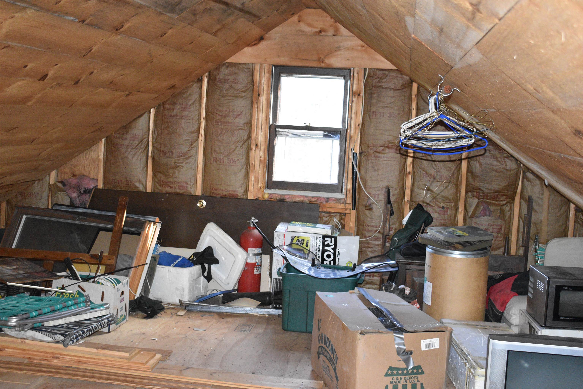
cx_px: 292
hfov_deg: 38.9
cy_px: 194
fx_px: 826
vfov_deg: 26.5
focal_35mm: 51
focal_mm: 34
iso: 3600
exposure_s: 1/60
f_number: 4.5
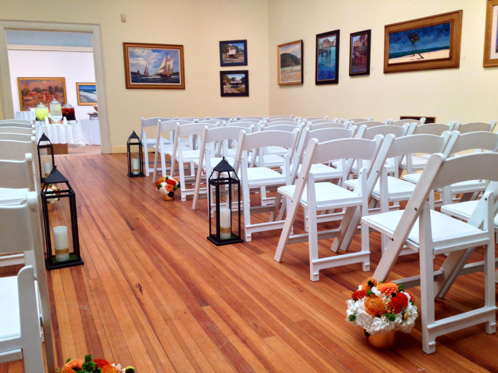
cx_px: 249
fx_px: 504
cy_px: 186
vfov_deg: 40.7
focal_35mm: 35
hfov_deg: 52.6
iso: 64
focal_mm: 4.28
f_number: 2.4
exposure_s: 1/60
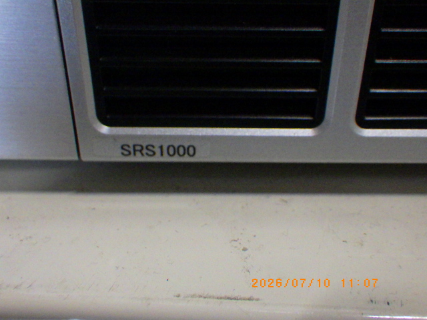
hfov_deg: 54.0
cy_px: 160
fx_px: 419
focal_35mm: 34
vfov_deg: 41.8
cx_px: 214
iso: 1000
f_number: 3.8
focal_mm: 6.1
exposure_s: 1/50
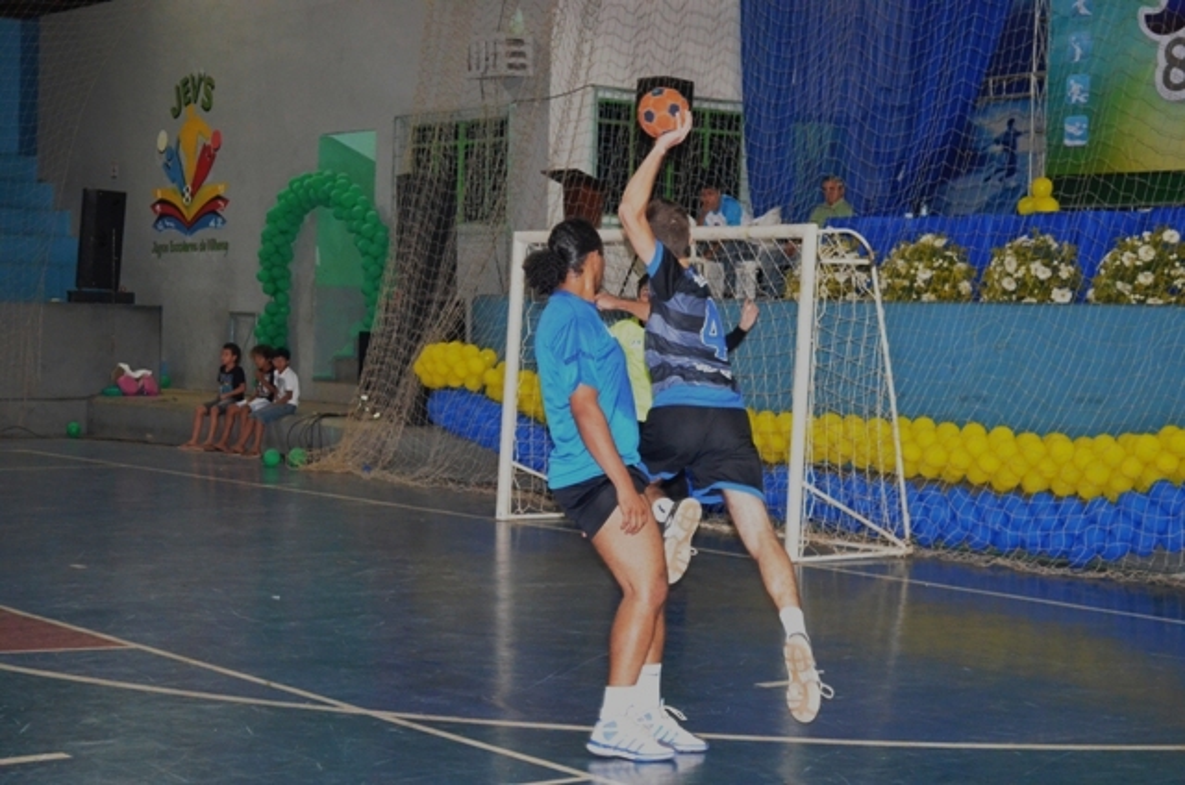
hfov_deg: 29.3
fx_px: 2267
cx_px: 592
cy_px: 392
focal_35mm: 69
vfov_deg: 19.6
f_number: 5.3
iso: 6400
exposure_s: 1/200
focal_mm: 46
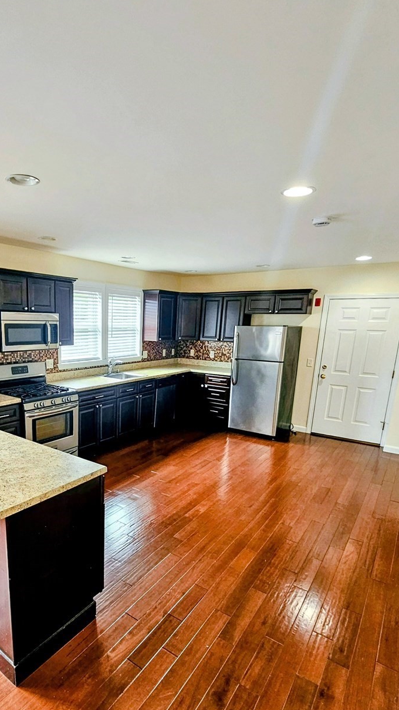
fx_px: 339
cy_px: 409
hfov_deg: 59.4
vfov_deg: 92.0
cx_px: 129
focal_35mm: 18
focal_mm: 2.2
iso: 200
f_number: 2.2
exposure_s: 1/60
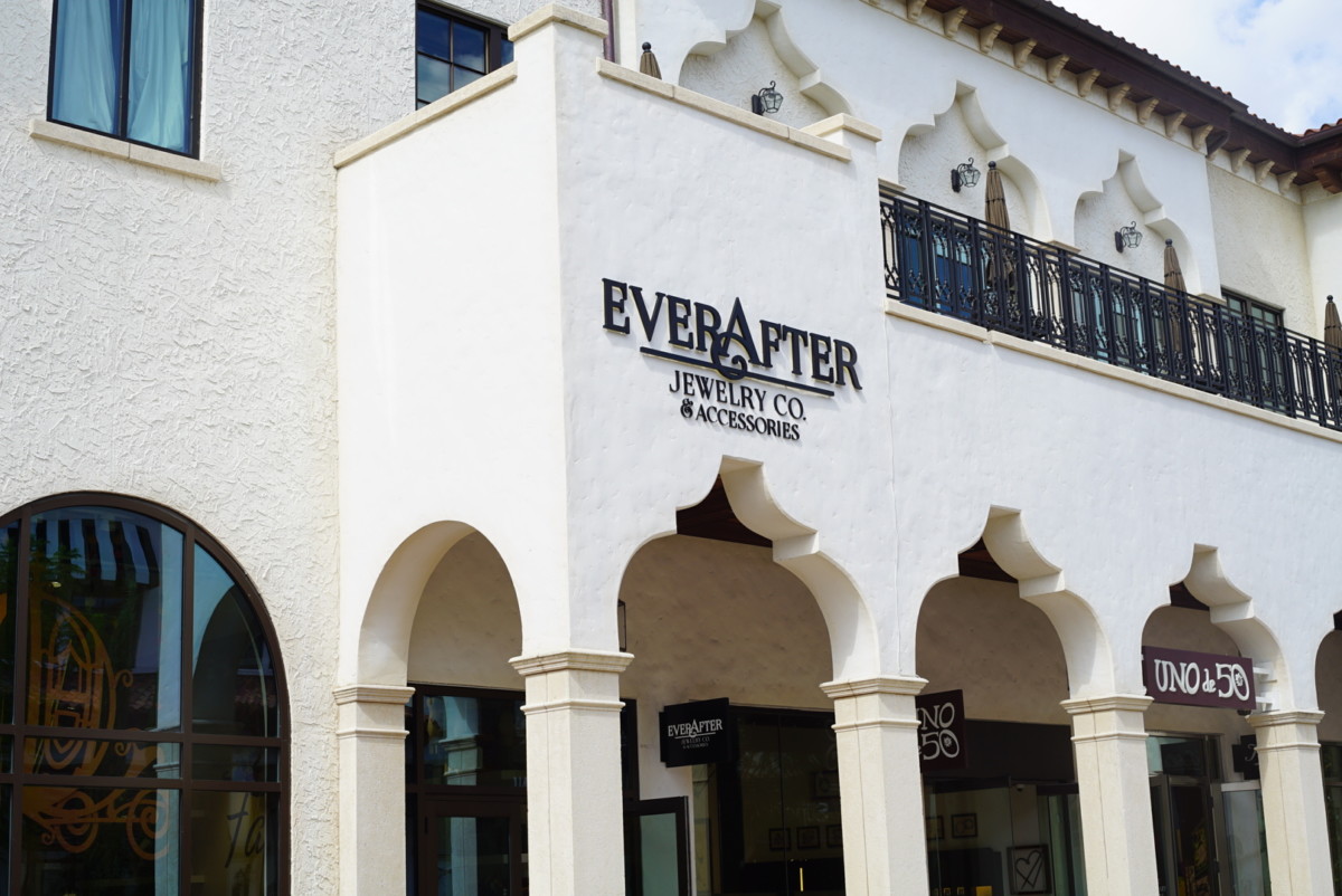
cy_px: 448
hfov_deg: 39.6
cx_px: 671
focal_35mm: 50
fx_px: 1865
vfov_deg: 27.0
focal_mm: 50
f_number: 9
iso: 100
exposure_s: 1/125
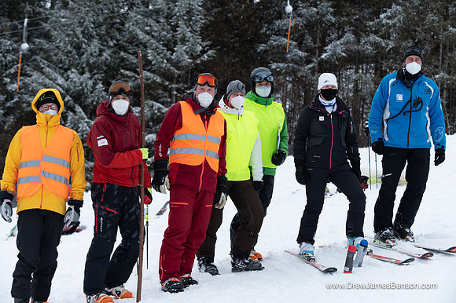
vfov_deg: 19.4
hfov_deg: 28.9
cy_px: 152
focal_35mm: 70
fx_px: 886
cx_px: 228
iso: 320
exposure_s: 1/400
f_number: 5
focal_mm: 70
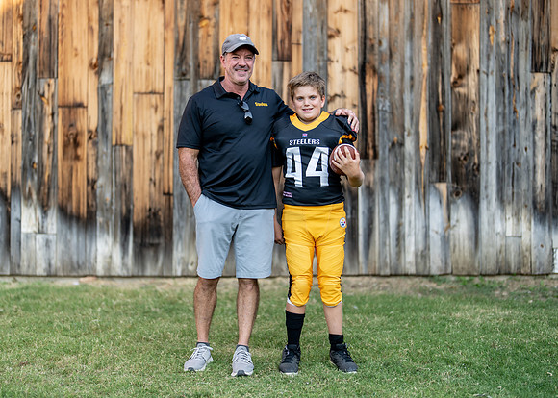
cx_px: 264
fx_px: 914
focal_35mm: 58
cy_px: 201
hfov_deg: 33.9
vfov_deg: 24.6
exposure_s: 1/1600
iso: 100
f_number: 1.2
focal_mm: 50
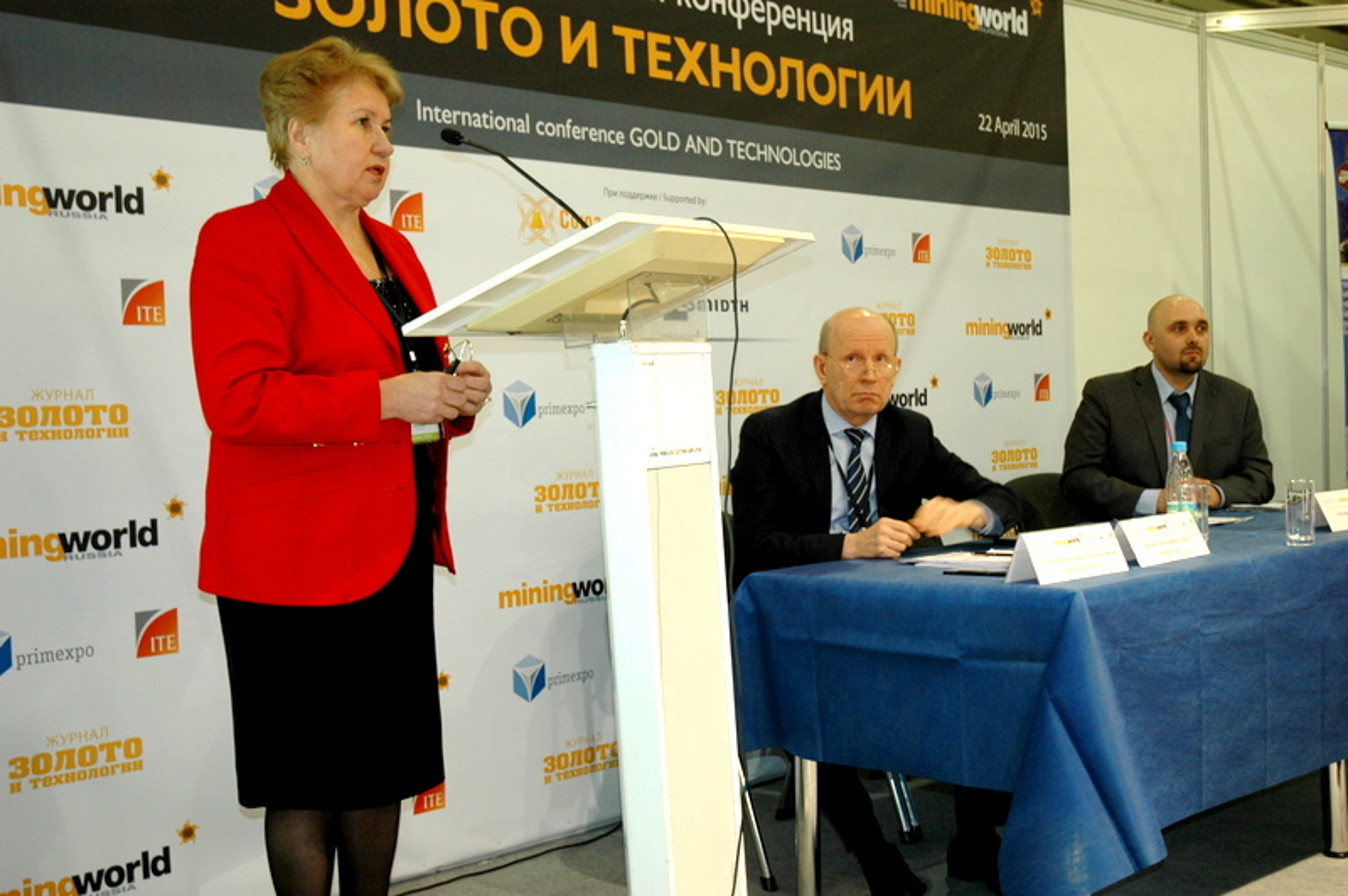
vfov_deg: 28.9
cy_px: 448
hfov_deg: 42.4
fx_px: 1740
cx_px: 674
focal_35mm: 46
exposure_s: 1/20
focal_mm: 31
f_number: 4
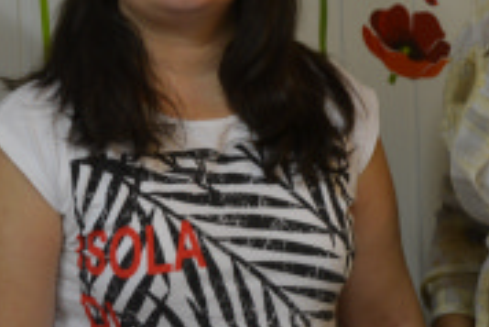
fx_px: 1604
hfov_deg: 17.3
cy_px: 59
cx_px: 184
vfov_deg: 11.6
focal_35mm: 118
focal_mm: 28
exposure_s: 1/60
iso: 500
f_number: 4
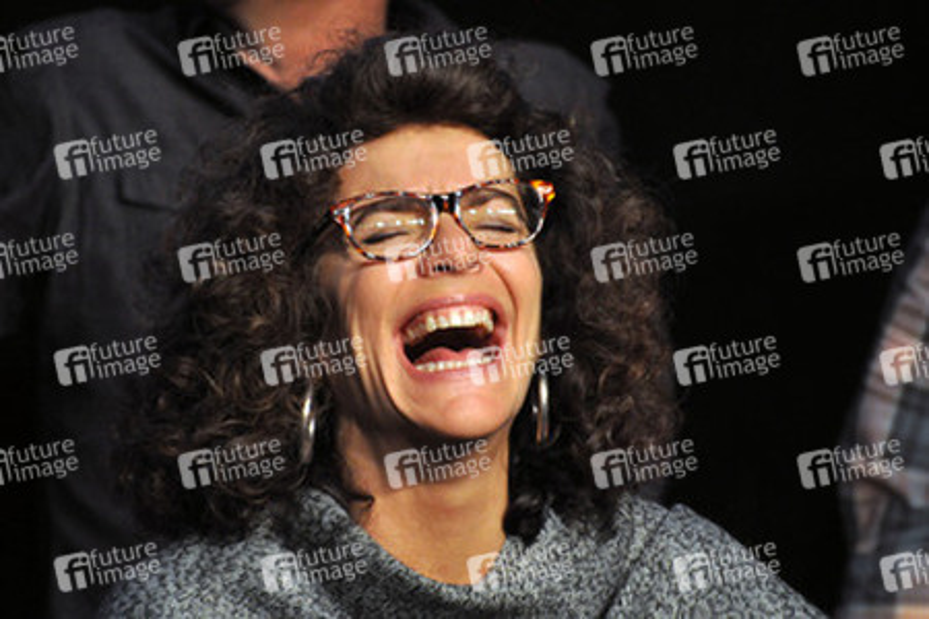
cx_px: 464
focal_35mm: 450
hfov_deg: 4.6
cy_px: 310
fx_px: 11612
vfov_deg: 3.1
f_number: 5.6
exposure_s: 1/160
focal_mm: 300
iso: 2000
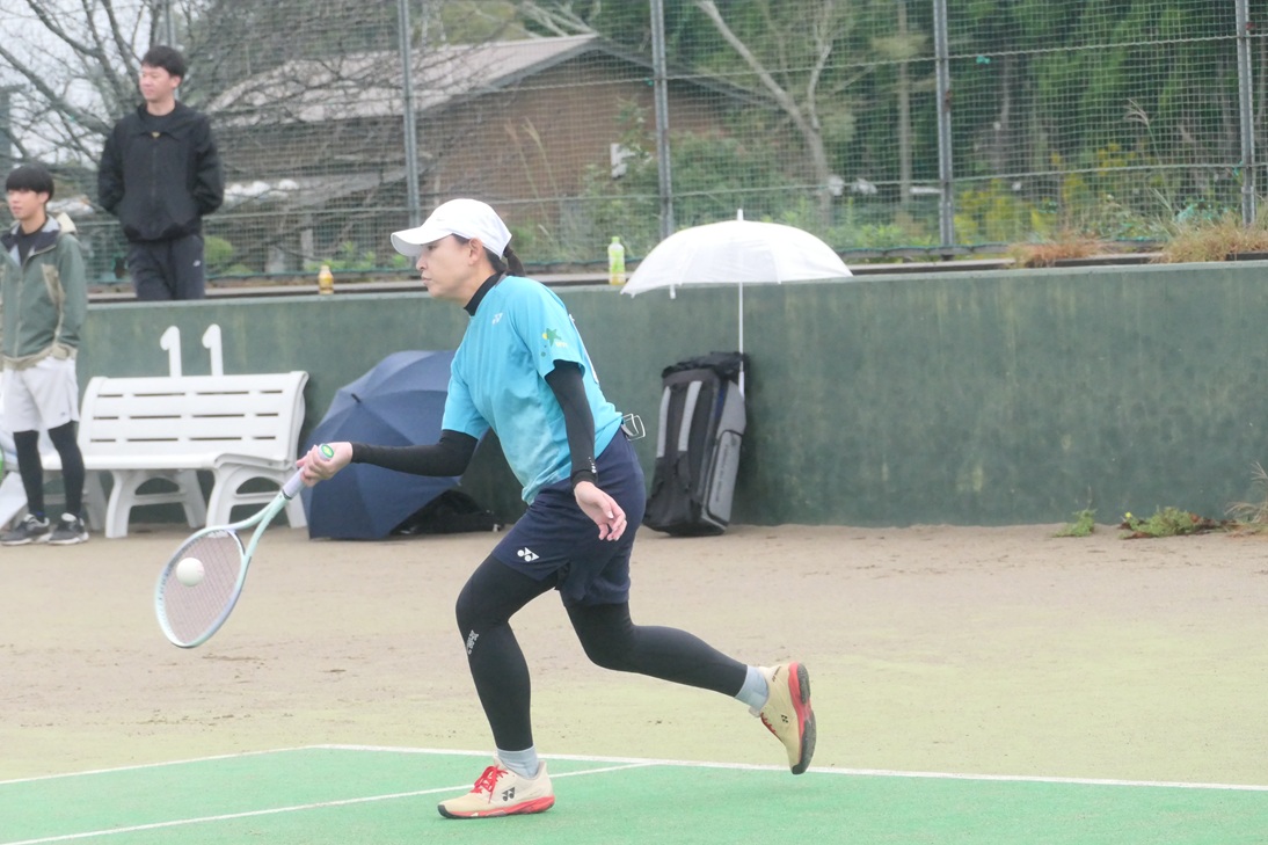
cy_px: 422
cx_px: 634
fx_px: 6726
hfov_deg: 10.8
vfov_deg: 7.2
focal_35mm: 191
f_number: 4
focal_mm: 69.6
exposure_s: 1/3200
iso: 2500
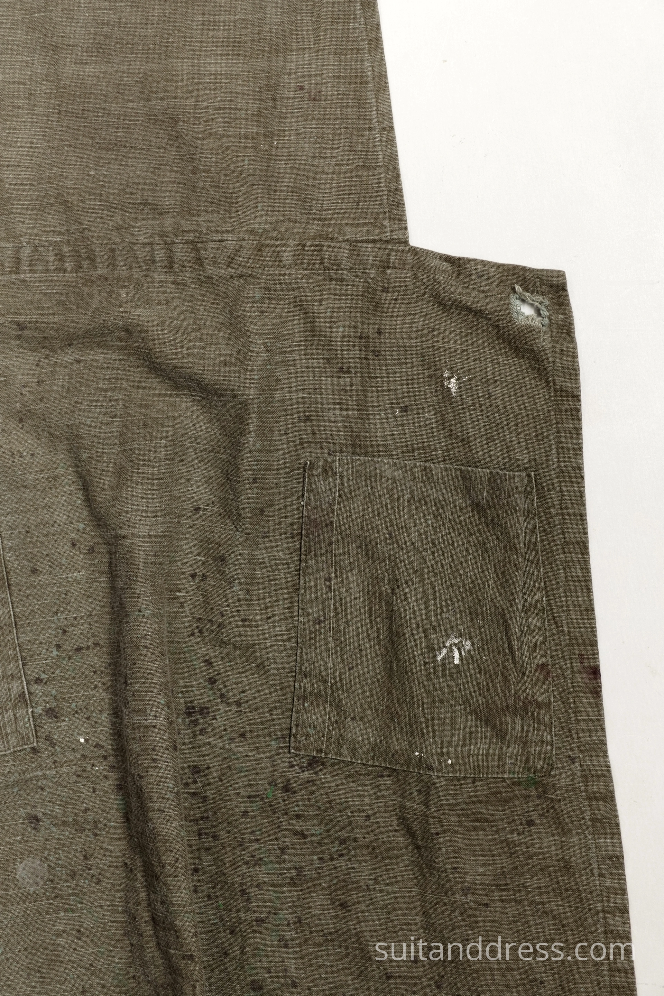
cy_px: 498
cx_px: 332
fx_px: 1328
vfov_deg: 41.1
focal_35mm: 48
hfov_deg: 28.1
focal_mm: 32
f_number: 2.8
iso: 400
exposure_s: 1/100
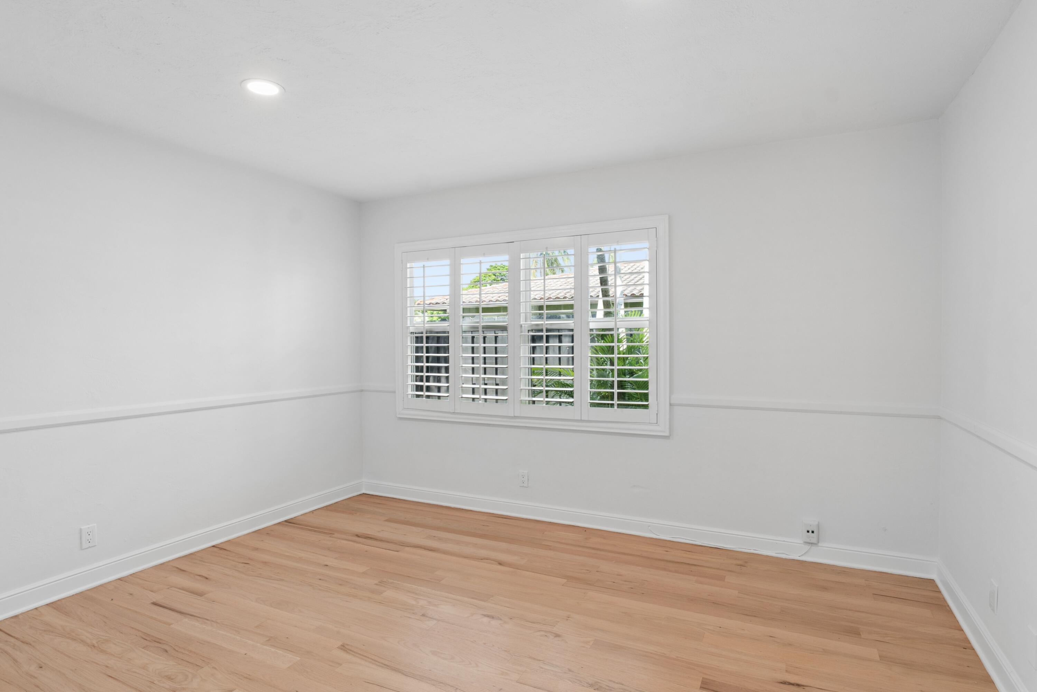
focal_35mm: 18
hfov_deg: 90.0
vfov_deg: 67.4
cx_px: 518
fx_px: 518
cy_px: 346
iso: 200
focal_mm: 12
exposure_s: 1/20
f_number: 9
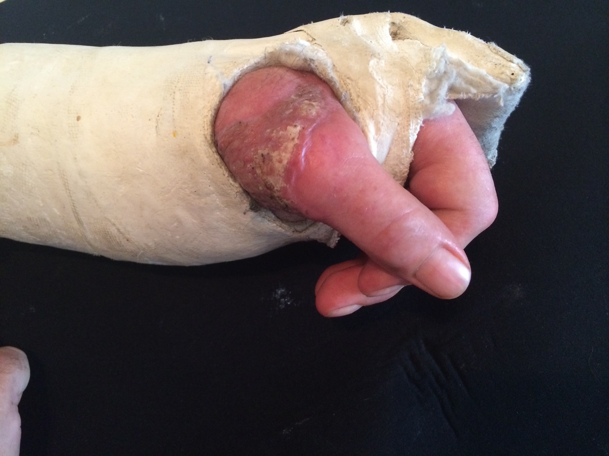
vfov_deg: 46.8
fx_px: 528
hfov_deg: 60.0
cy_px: 228
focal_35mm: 30
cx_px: 304
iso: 320
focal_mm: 4.12
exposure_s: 1/30
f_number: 2.2
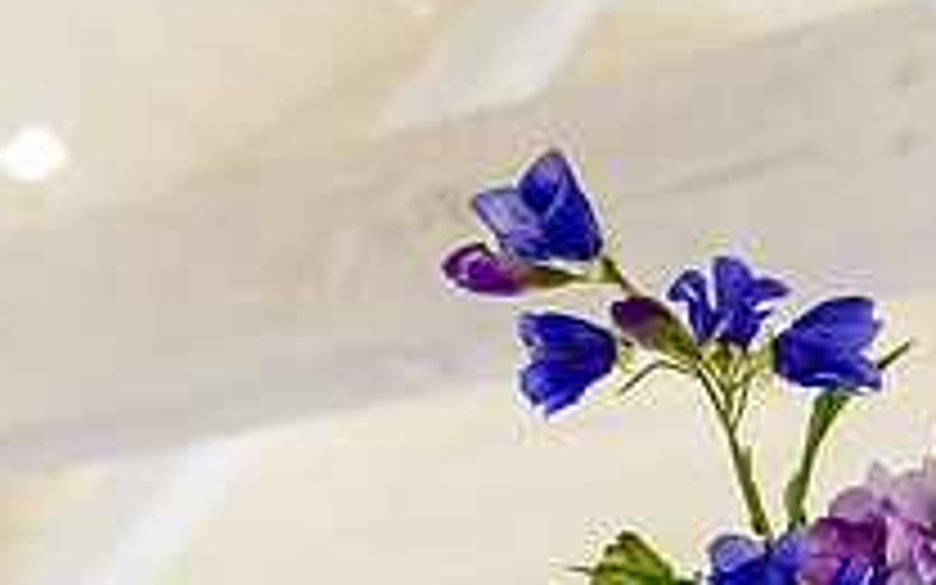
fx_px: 2934
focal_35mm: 115
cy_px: 810
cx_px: 558
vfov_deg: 11.0
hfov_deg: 18.1
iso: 2500
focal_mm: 38
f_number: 7.1
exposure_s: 1/100
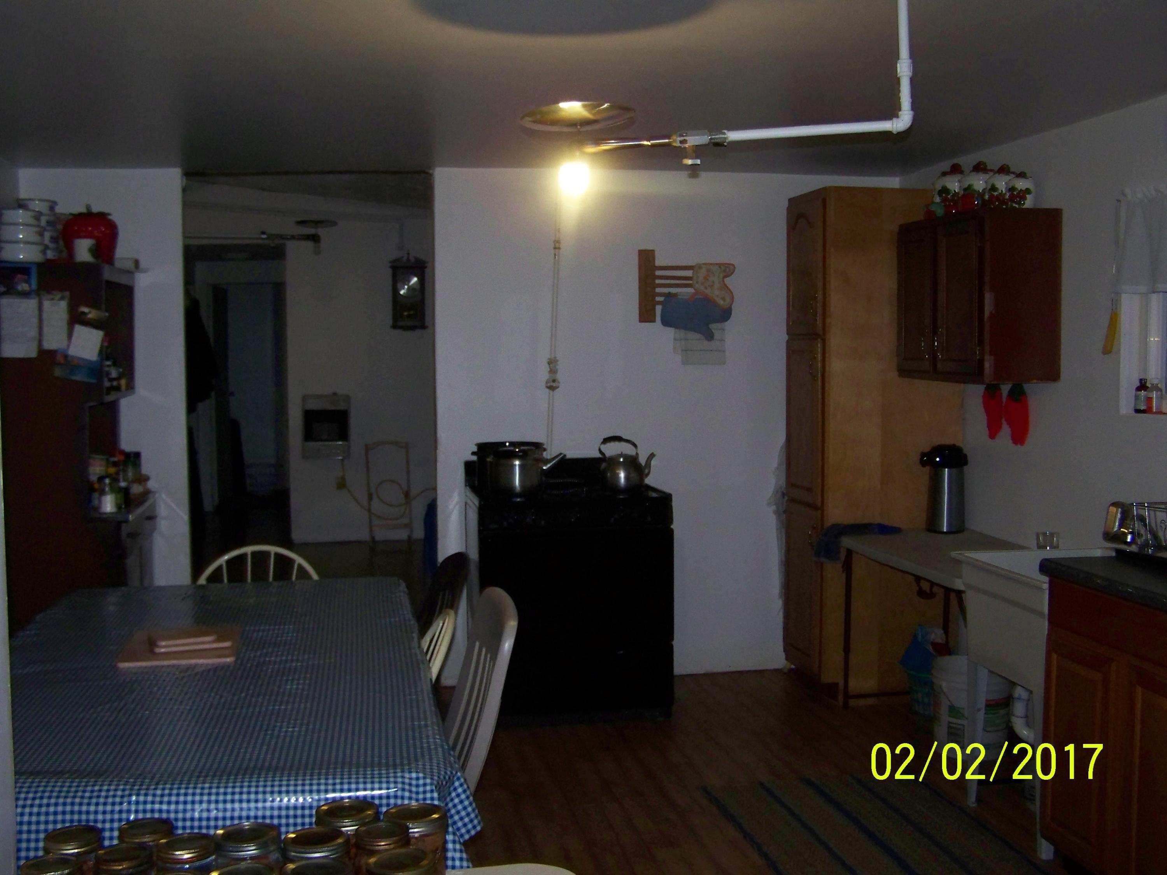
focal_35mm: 38
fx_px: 1281
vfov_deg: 37.7
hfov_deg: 49.0
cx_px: 584
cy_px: 438
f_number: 2.8
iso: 200
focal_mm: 6.3
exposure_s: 1/30
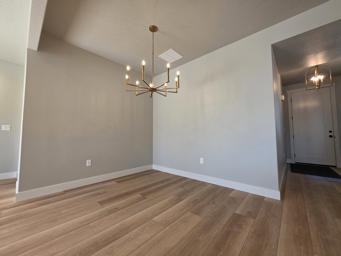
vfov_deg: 89.9
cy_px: 128
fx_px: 128
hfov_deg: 106.2
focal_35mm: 13
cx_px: 170
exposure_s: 1/120
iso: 80
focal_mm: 2.2
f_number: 1.9
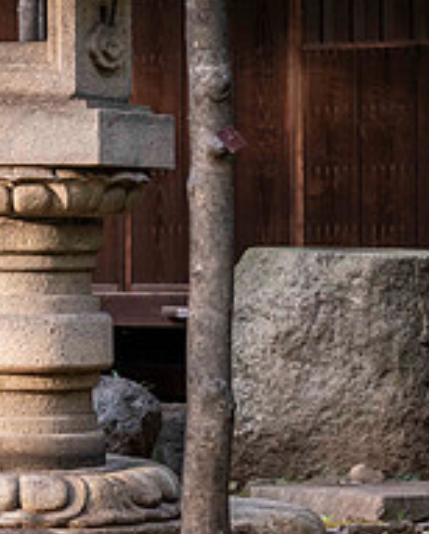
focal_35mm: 170
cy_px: 129
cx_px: -318
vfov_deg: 11.3
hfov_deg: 8.8
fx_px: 2694
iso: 720
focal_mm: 60
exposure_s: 1/125
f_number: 4.5
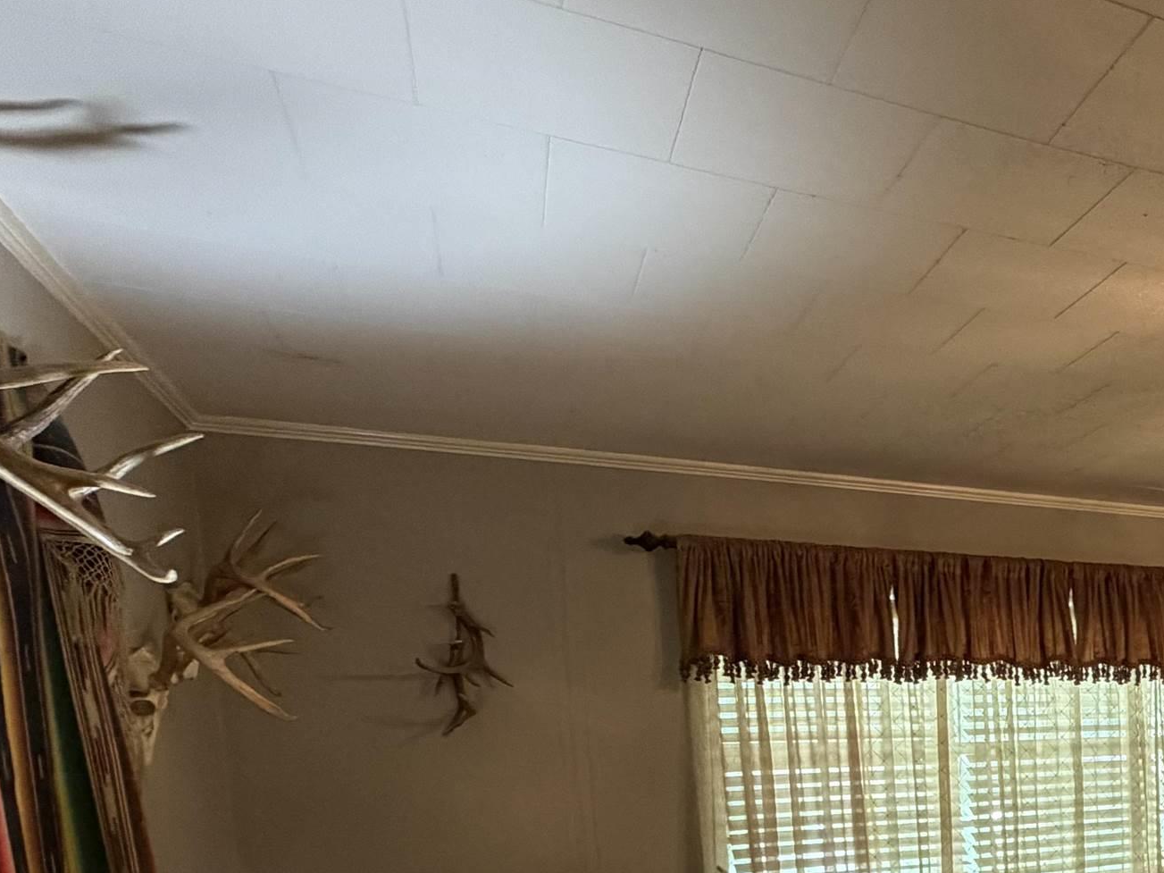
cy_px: 852
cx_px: 1155
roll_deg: +1.9
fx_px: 1110
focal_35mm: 33
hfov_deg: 46.6
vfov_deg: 38.6
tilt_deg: -6.3
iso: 320
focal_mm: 2.22
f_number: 2.2
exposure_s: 1/60
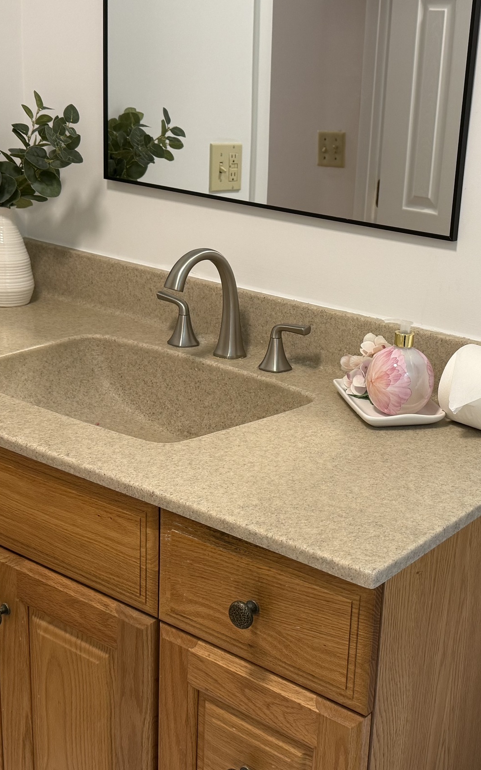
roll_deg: -4.0
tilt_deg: -16.5
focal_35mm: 46
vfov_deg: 43.5
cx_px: 385
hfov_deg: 27.4
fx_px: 965
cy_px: 371
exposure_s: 1/60
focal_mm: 6.76
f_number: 1.78
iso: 160
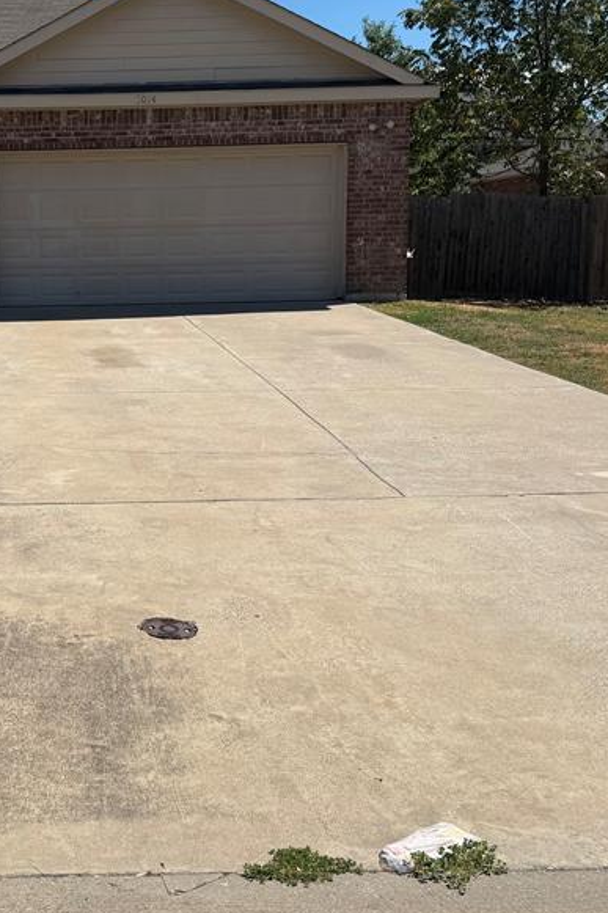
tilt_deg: -3.2
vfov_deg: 44.2
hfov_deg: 28.8
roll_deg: -1.0
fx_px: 1115
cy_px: 346
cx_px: 17
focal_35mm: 44
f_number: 1.78
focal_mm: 6.76
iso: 80
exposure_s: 1/6711
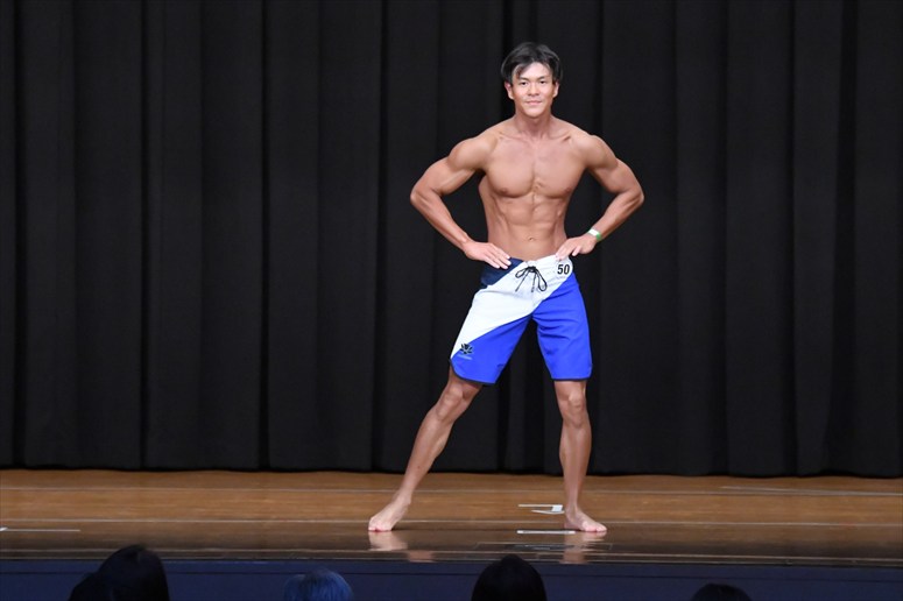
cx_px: 452
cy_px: 300
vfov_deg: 6.3
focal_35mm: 217
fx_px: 5440
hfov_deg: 9.5
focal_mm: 145
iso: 8000
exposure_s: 1/400
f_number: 5.6
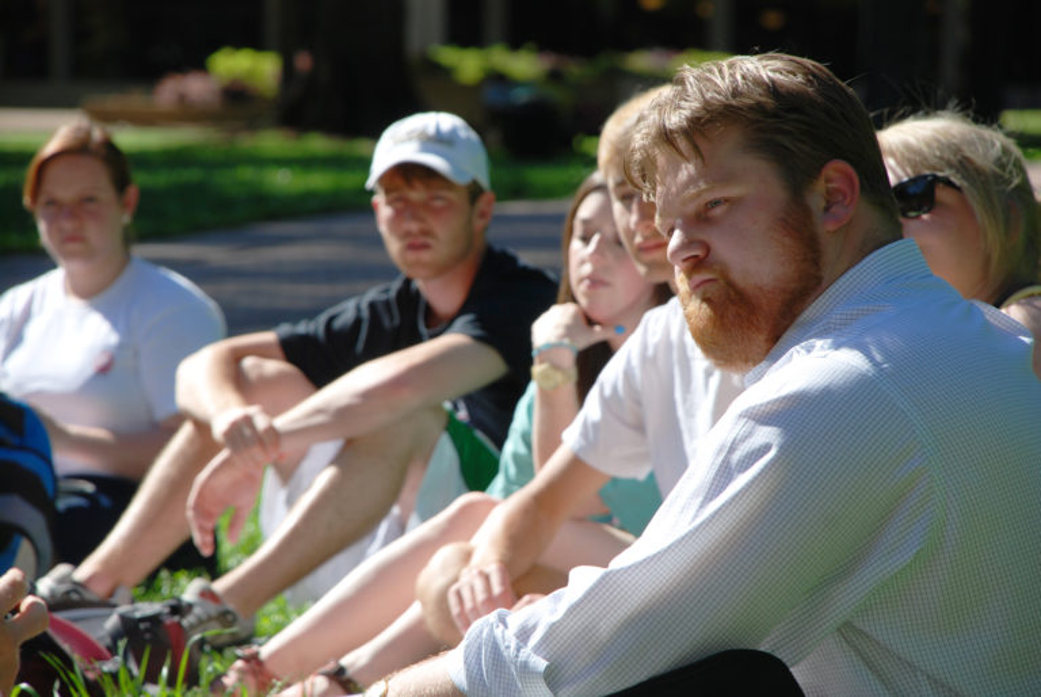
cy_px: 348
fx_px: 5862
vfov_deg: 6.8
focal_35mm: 202
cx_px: 520
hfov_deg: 10.1
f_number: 8
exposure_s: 1/200
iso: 100
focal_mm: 135
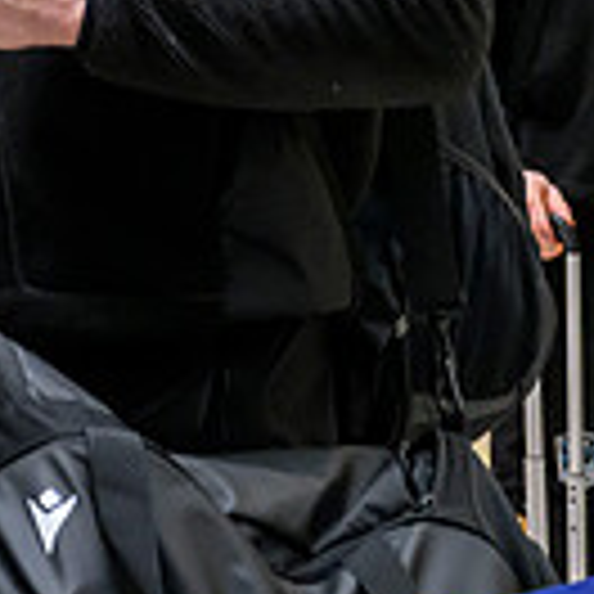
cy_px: 41
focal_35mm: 232
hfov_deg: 7.2
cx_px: -701
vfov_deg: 7.5
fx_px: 4504
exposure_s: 1/250
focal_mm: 47
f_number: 4.5
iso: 3200
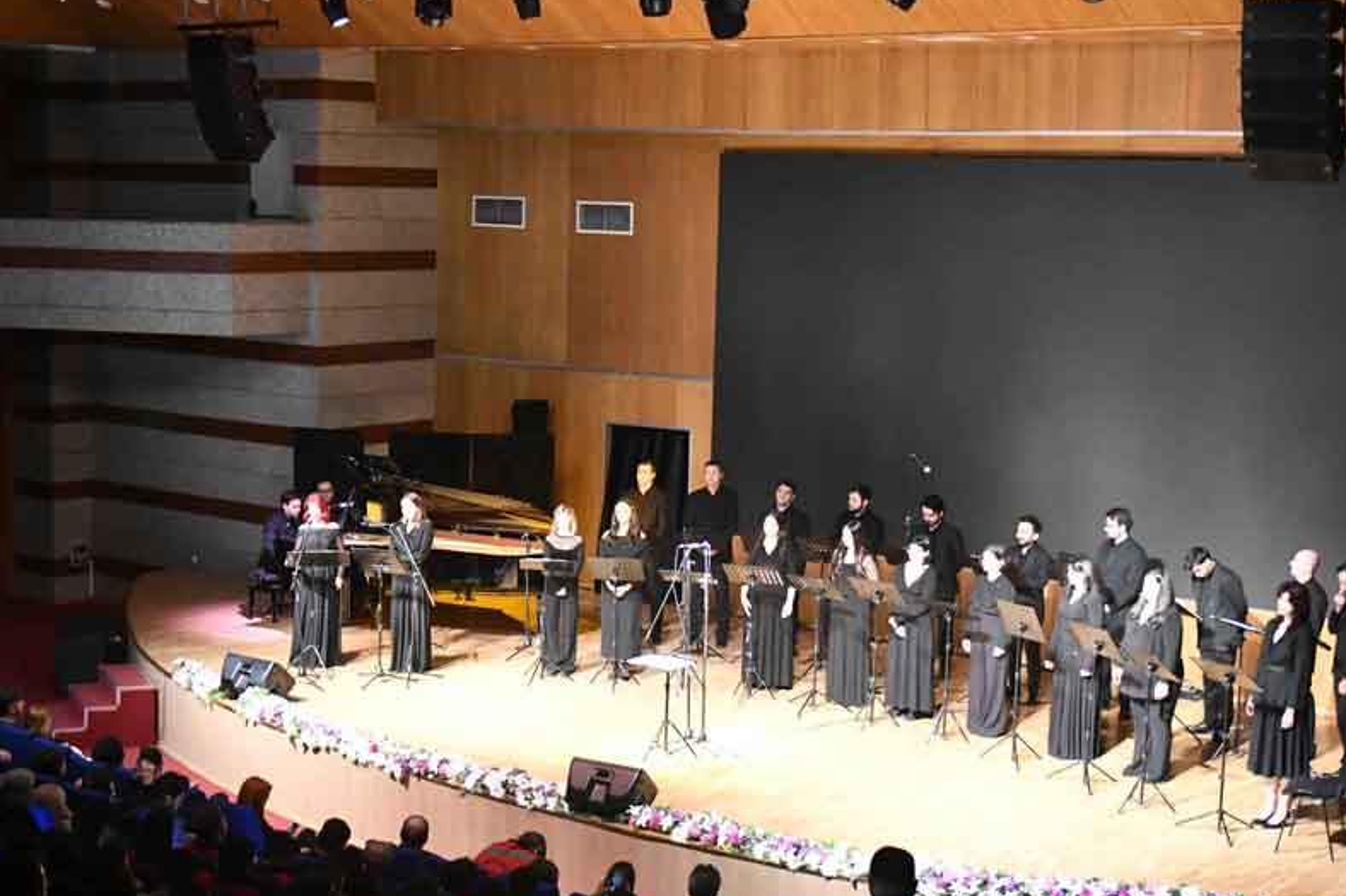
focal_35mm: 60
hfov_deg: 33.4
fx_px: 2243
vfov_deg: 22.6
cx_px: 606
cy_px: 457
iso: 3200
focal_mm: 35
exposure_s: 1/125
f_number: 2.8
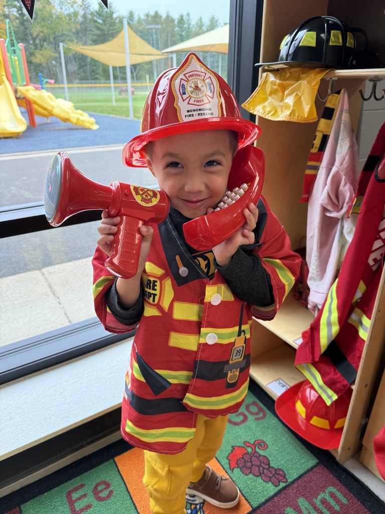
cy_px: 257
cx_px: 192
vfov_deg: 71.6
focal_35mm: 24
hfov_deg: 56.8
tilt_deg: -24.9
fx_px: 356
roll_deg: -0.6
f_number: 1.78
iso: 200
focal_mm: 6.76
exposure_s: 1/206
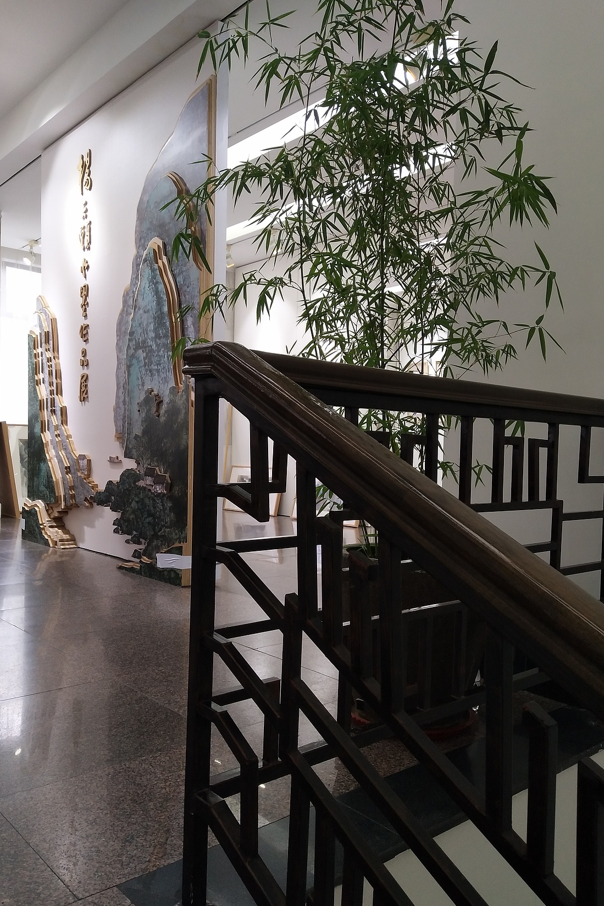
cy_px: 464
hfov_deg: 46.4
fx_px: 704
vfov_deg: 65.5
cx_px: 278
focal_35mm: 28
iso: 100
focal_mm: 3.88
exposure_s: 1/50
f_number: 2
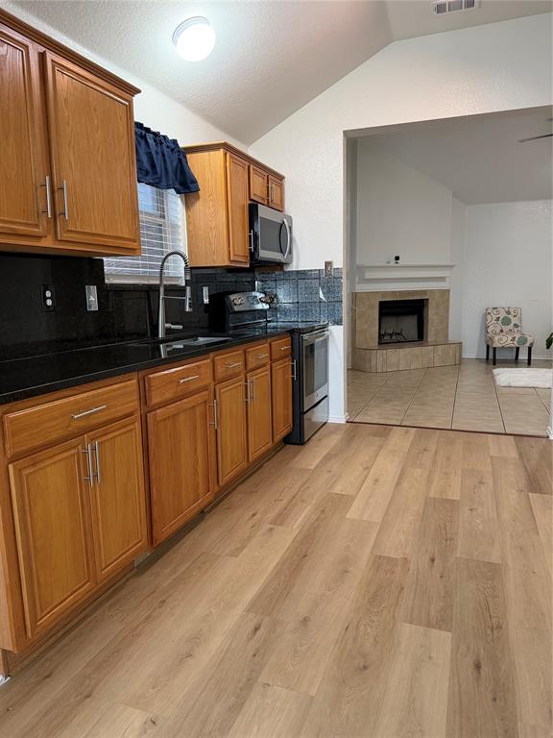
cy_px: 369
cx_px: 276
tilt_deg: -8.9
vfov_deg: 71.6
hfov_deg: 56.8
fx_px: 511
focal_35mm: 24
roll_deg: +1.4
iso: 250
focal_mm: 6.76
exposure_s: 1/60
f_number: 1.78
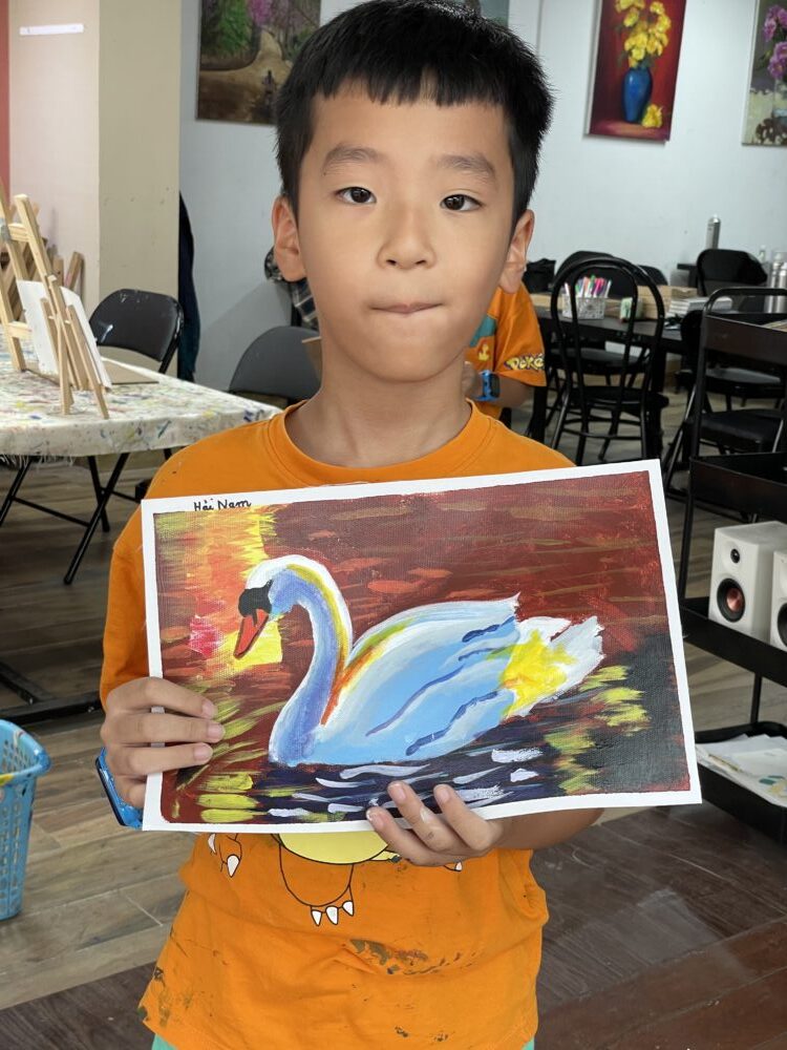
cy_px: 525
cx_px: 394
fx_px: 1576
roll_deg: -3.1
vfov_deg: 36.8
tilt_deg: -13.0
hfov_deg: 28.0
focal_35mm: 52
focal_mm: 6
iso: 64
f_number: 2
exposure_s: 1/100
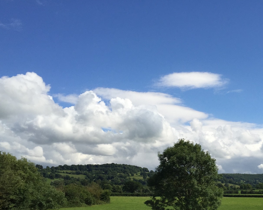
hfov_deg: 38.1
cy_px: 152
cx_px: 188
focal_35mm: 48
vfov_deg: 31.0
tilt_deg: +10.8
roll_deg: -0.9
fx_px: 374
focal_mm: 4.15
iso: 32
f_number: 2.2
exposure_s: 1/465
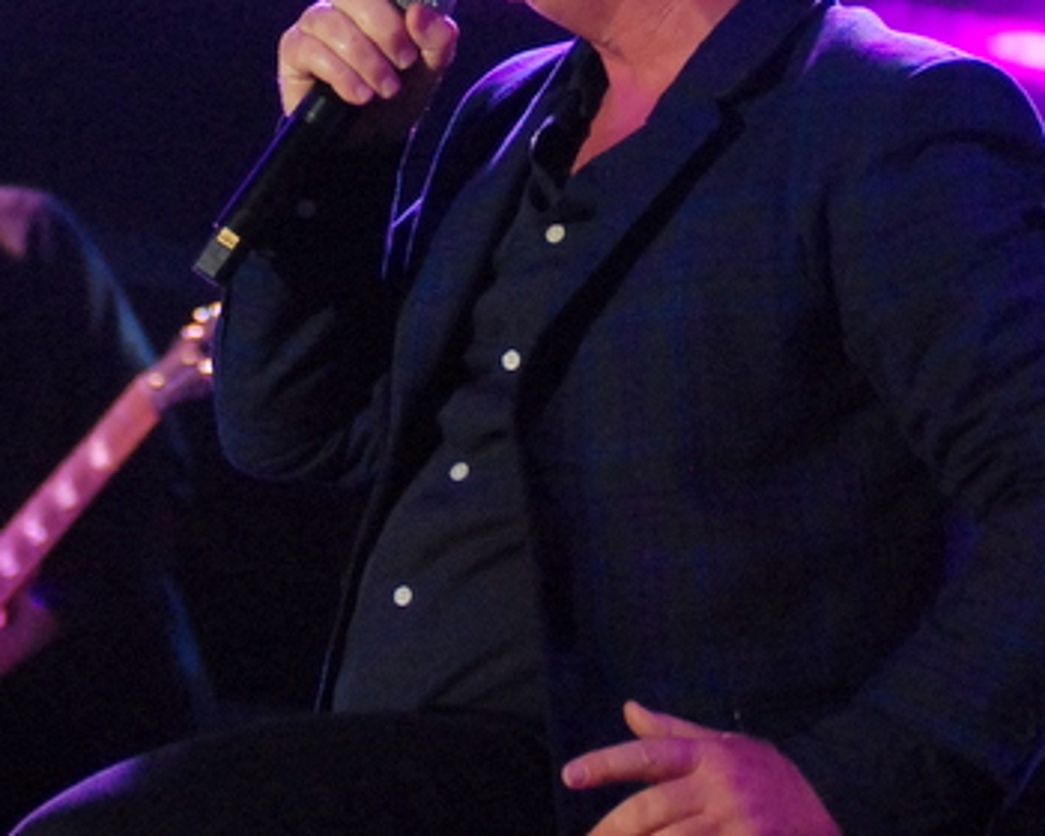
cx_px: 481
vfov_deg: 6.7
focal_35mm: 232
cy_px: 305
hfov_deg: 8.3
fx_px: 7175
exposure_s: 1/400
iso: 1600
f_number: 2.8
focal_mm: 80
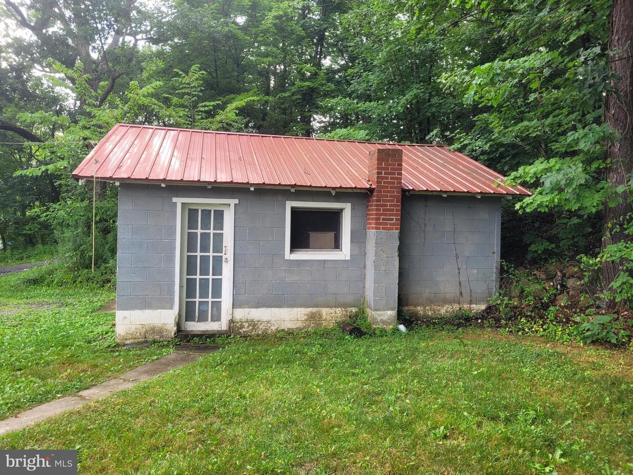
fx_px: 475
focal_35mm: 26
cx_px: 316
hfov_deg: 67.3
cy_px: 238
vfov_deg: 53.1
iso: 40
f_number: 1.8
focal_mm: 5.4
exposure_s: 1/120
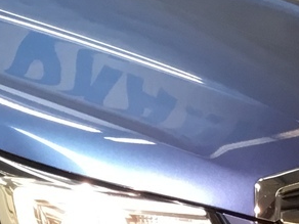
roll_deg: -0.2
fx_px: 1322
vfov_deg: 9.7
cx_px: -74
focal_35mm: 153
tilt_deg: -10.9
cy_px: 50
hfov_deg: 12.6
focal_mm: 3.3
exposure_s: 1/33
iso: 80
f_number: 2.4
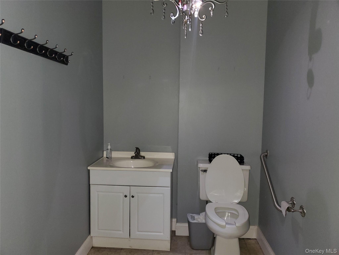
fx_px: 255
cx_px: 170
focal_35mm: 26
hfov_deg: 67.3
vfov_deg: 53.1
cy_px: 128
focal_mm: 4.3
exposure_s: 1/18
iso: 125
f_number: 1.5
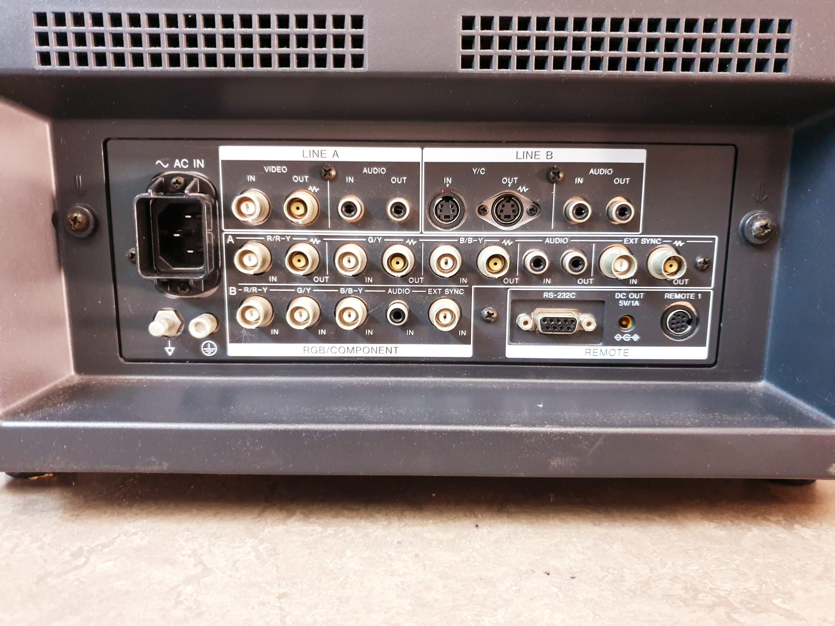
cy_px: 313
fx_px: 627
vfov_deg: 53.1
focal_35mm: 26
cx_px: 418
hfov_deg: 67.3
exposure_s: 1/25
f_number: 1.5
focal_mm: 4.3
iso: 320
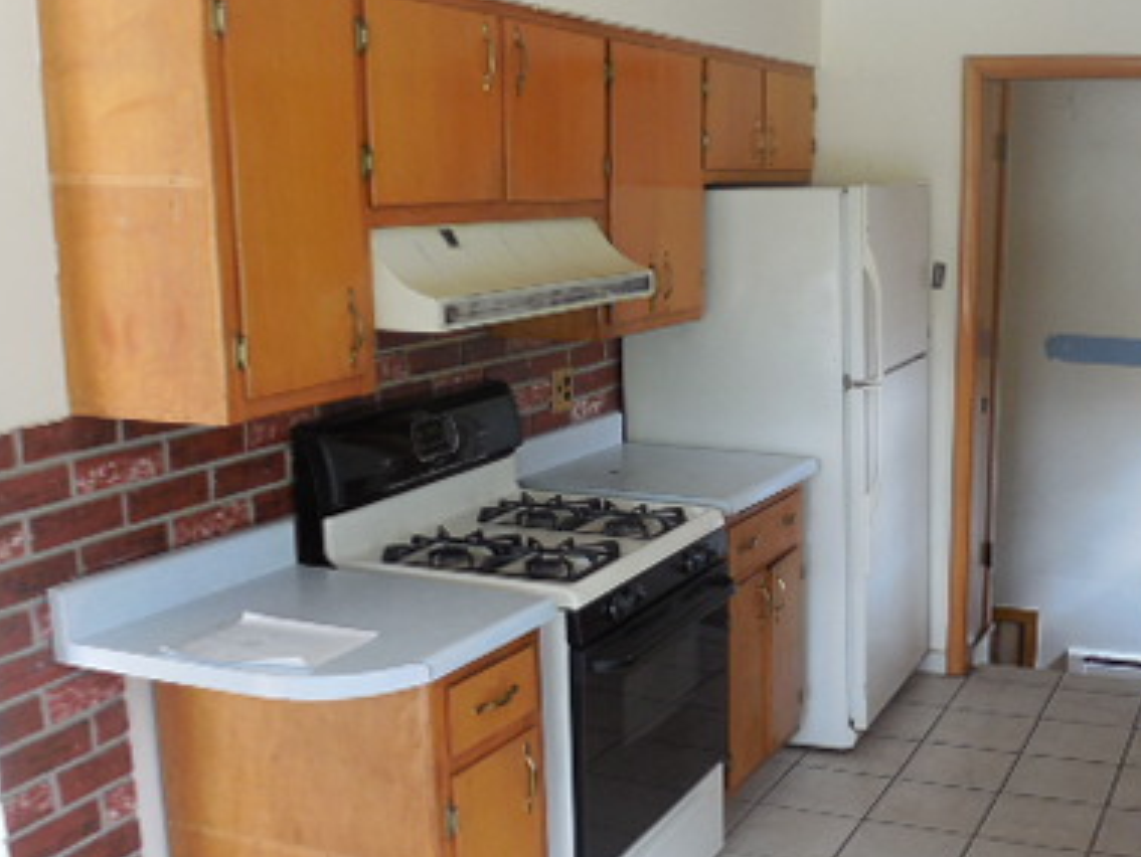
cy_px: 483
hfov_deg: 41.7
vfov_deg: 32.9
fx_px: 1451
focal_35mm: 44
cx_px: 845
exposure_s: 1/30
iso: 180
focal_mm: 4.6
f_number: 3.5
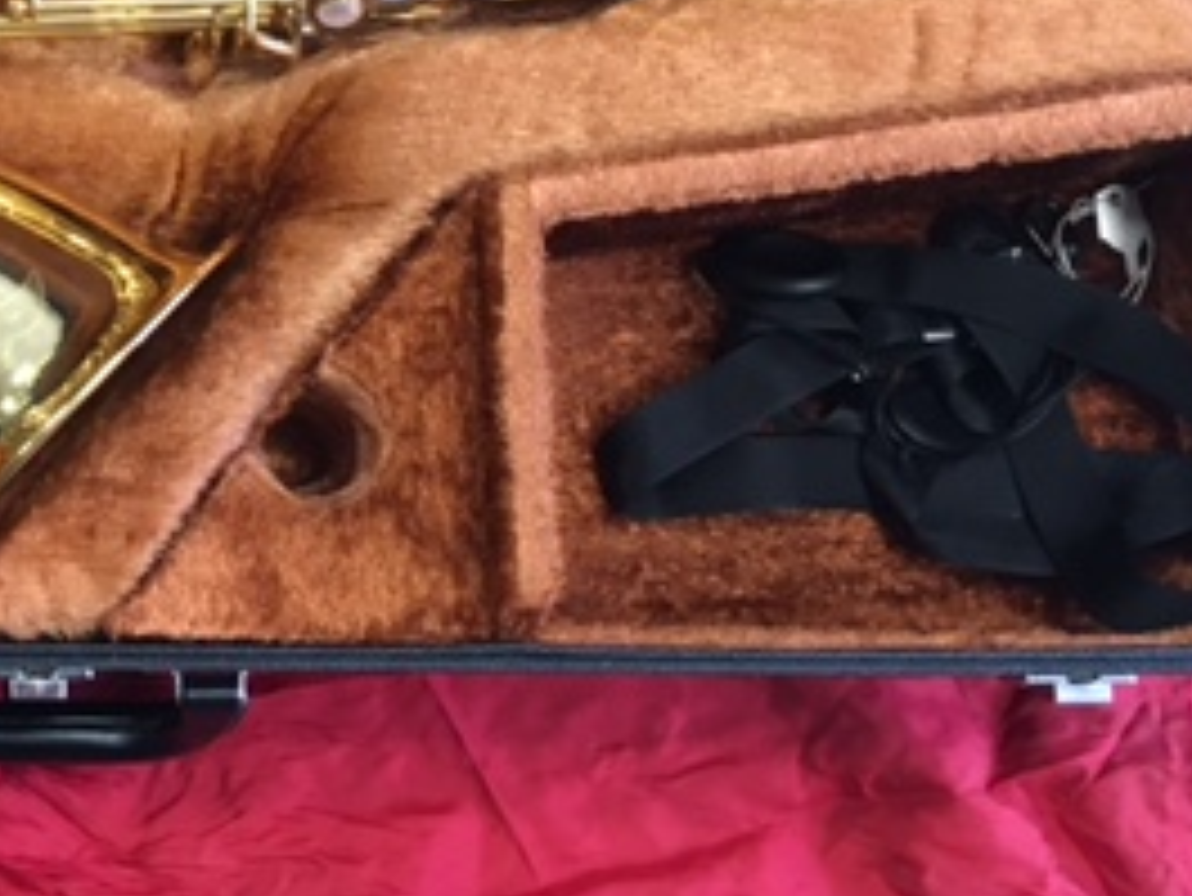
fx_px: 2412
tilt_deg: -74.2
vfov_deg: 20.1
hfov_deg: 26.2
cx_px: -31
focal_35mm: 70
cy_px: -95
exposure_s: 1/33
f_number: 2.2
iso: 200
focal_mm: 4.15
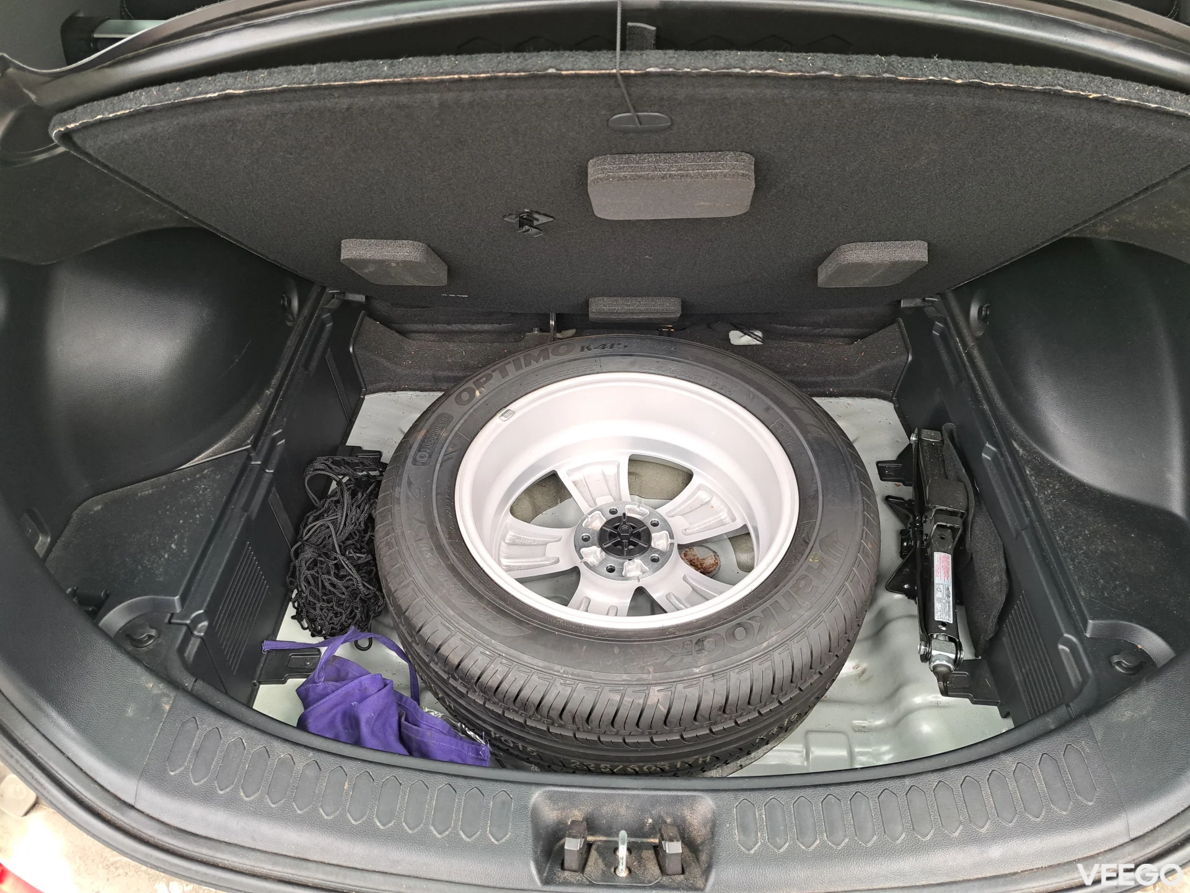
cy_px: 446
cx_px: 595
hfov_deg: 71.6
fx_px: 825
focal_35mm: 24
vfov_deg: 56.8
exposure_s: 1/50
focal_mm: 5.23
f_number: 1.8
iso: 125
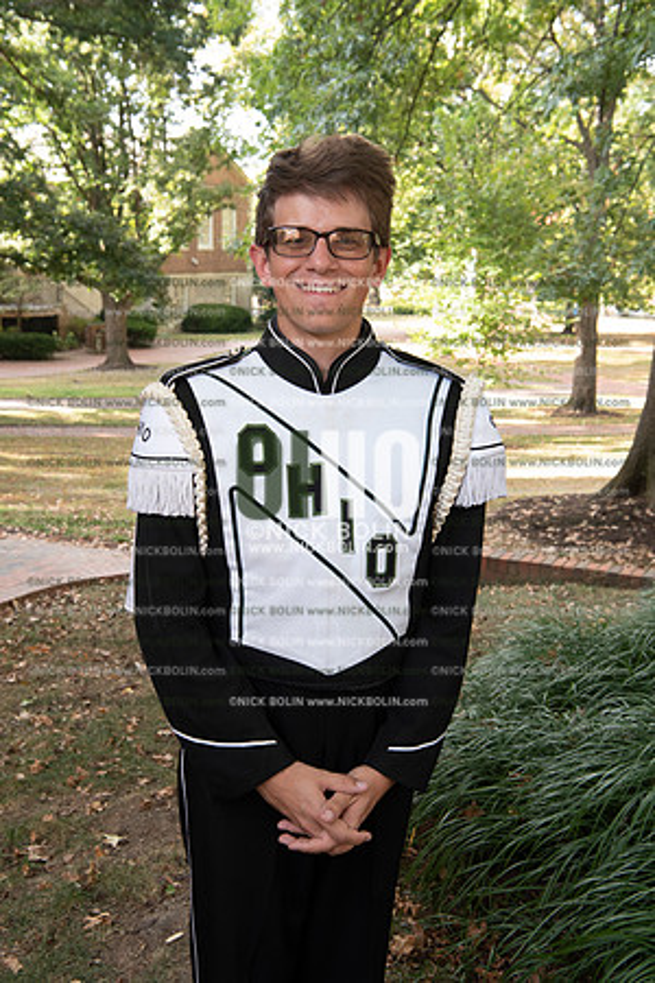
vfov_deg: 43.6
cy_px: 492
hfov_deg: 29.9
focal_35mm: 45
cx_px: 328
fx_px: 1228
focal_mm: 45
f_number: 8
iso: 800
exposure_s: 1/100
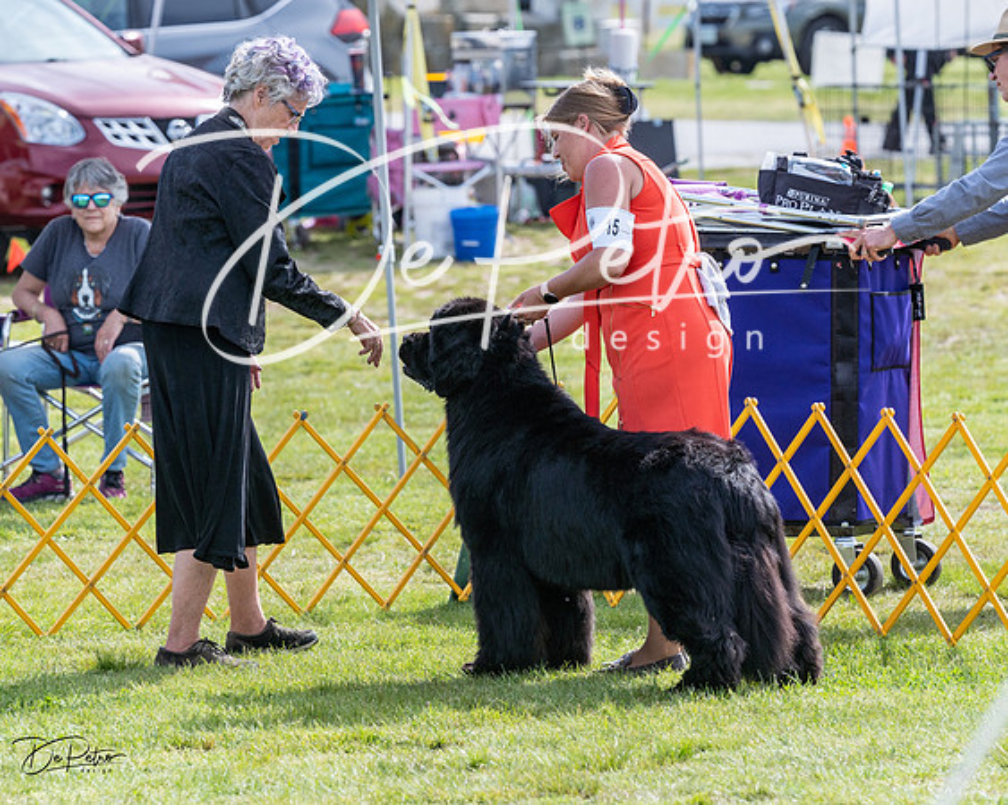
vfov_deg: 6.1
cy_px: 351
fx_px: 7584
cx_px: 426
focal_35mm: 254
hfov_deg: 7.6
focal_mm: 200
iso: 500
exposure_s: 1/1250
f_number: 5.6
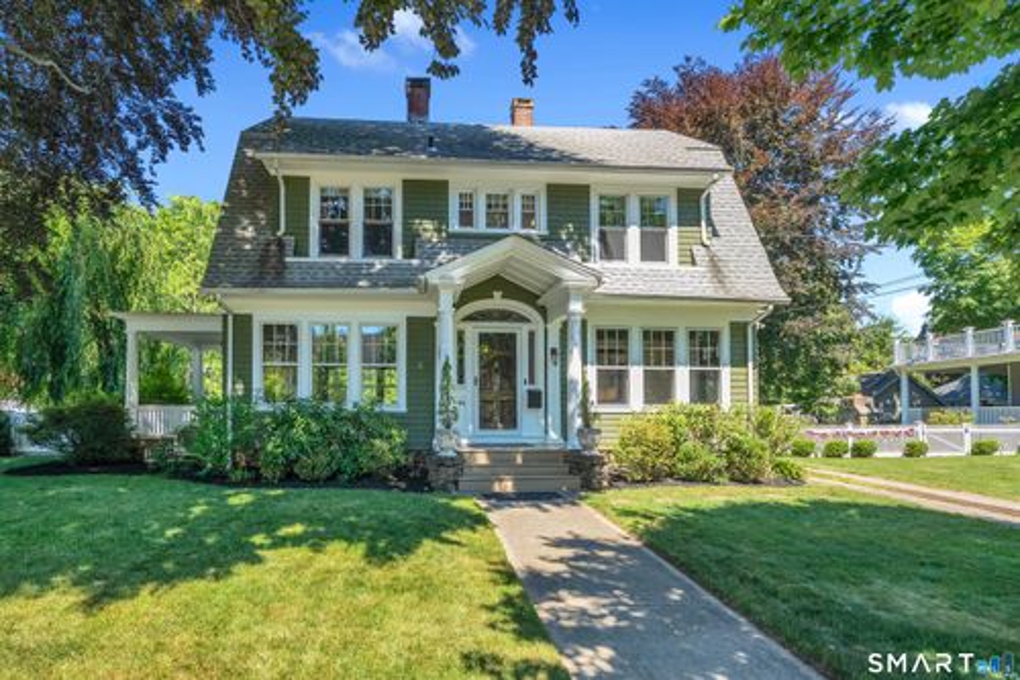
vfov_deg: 65.9
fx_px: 524
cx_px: 510
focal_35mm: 18
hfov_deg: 88.5
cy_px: 340
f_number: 7.1
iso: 1600
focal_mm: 18.5
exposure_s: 1/400
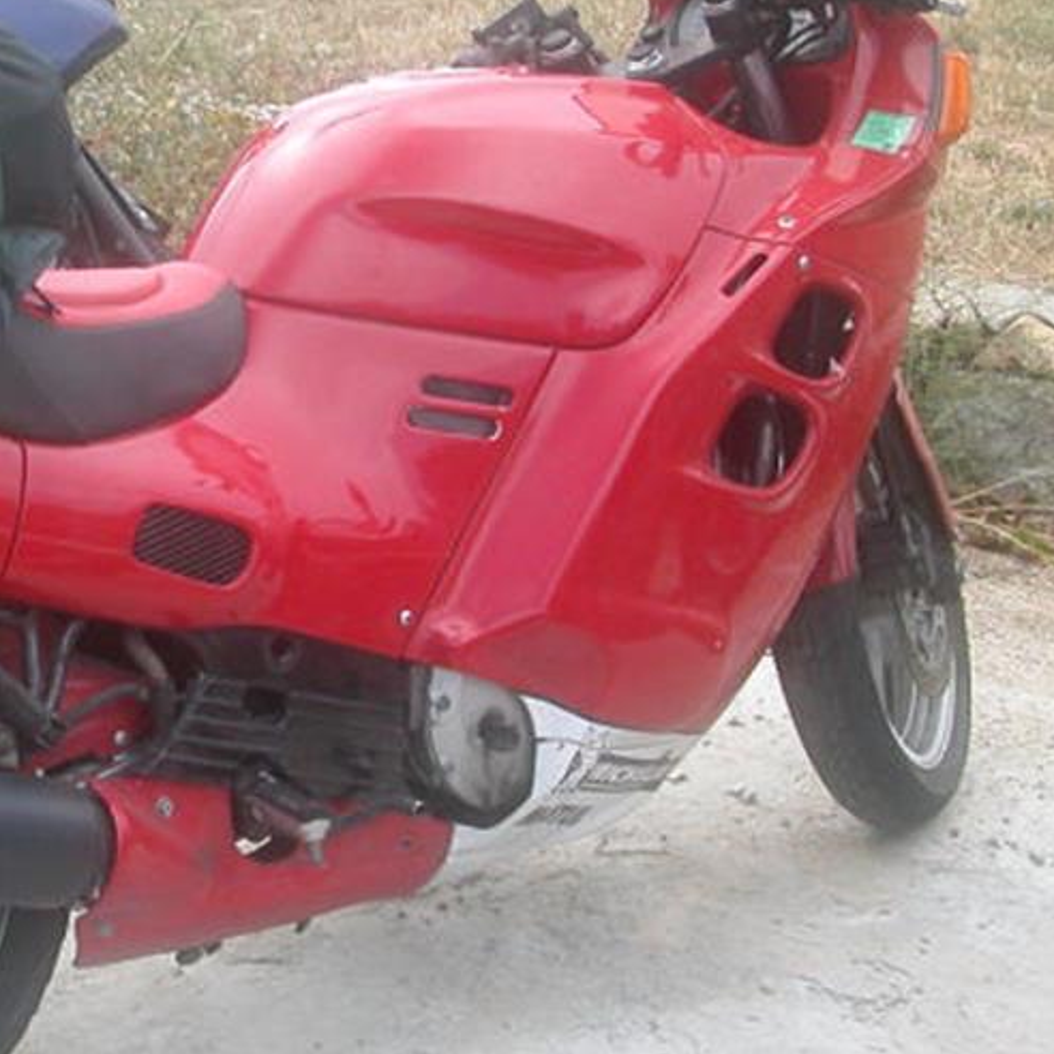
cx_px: 204
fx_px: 2342
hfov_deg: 24.9
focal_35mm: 68
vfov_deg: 25.3
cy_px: 473
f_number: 2.7
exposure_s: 1/346
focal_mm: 5.6
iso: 100
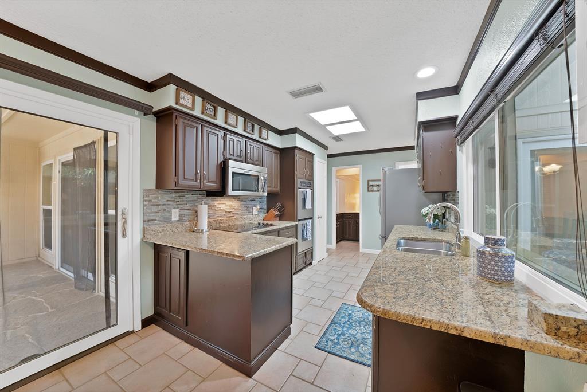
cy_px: 196
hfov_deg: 112.6
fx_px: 196
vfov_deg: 90.1
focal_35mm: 12
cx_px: 294
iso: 640
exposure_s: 1.6
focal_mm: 12
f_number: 9
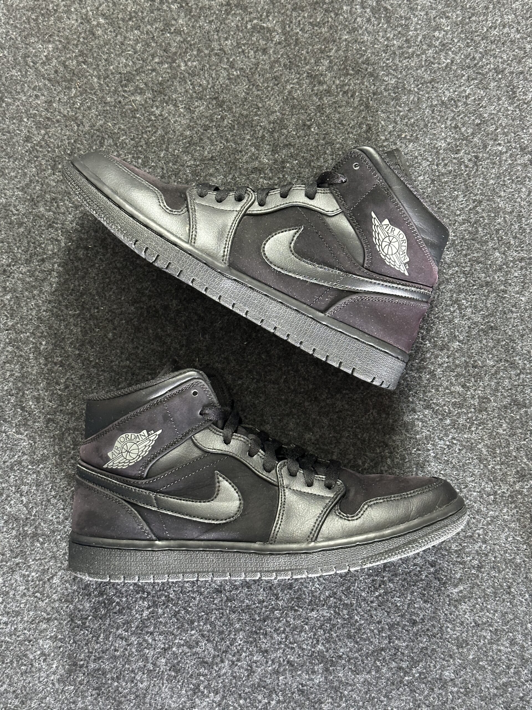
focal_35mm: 48
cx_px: 266
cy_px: 355
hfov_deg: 30.3
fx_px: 984
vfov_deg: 39.7
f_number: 1.78
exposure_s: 1/25
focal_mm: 6.86
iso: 500
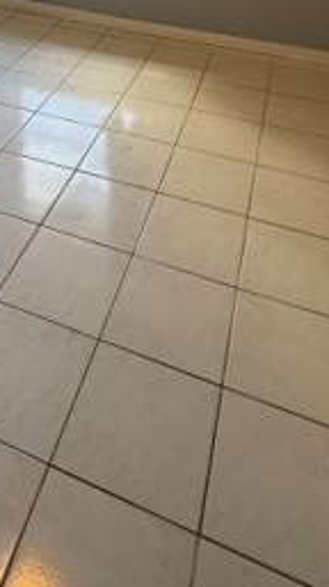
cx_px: 78
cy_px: -55
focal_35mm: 38
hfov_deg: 30.5
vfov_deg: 42.1
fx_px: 591
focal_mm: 2.22
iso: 200
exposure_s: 1/120
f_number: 2.2
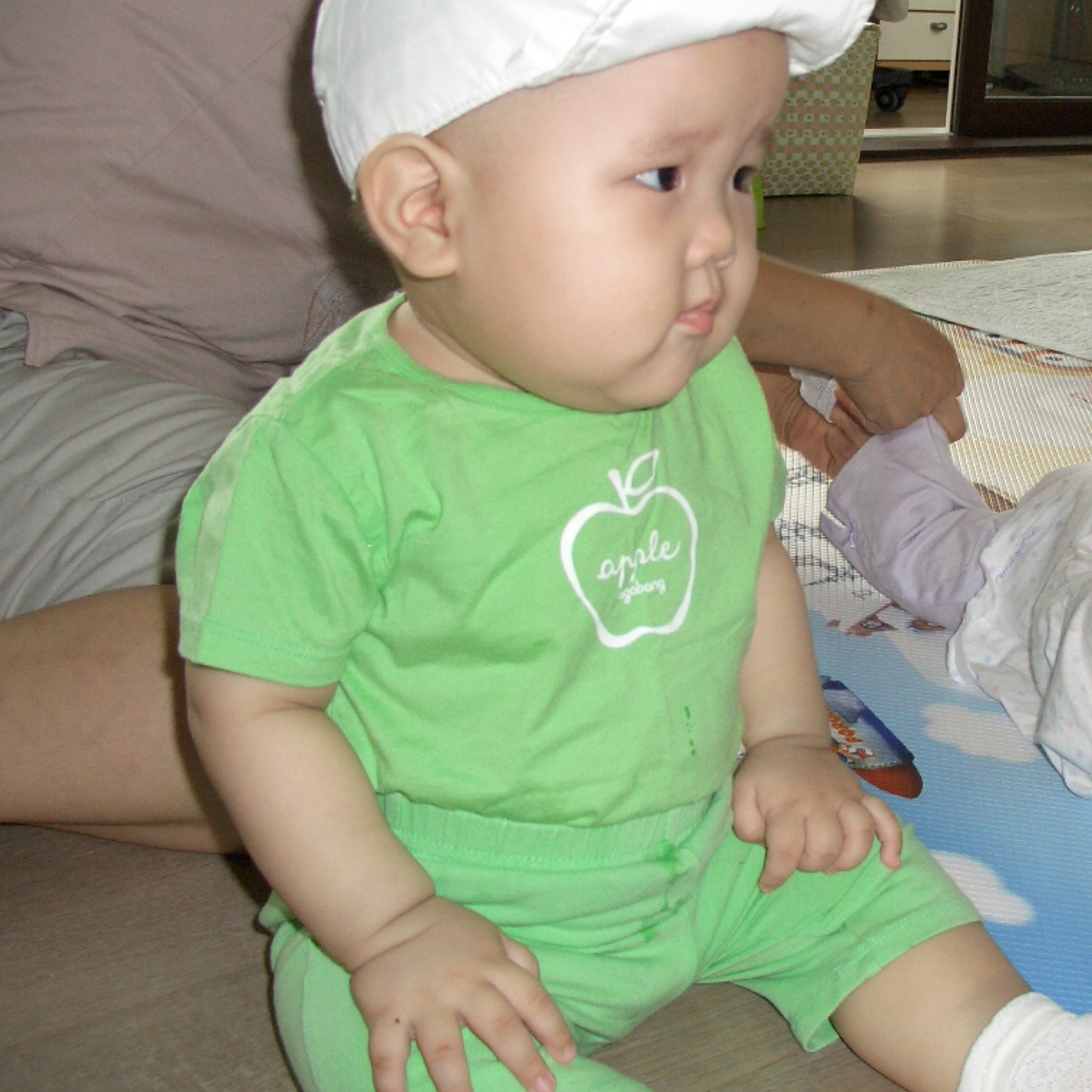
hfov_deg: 33.5
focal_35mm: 49
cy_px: 480
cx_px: 894
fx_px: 1749
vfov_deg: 34.6
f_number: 2.8
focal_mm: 7.1
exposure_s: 1/60
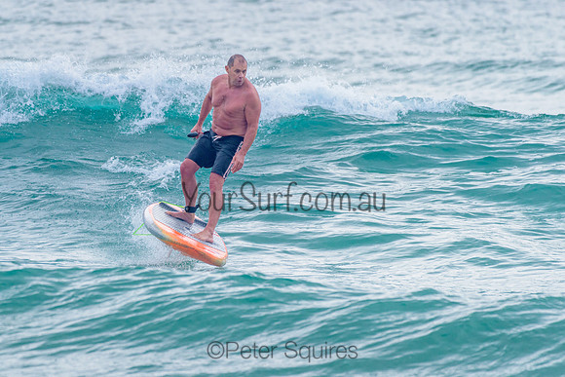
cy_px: 146
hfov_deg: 3.4
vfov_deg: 2.2
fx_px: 9619
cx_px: 233
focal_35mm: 613
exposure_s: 1/2000
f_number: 5.6
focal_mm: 500
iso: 320
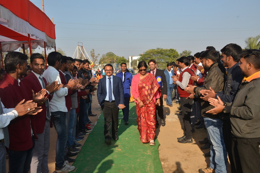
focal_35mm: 36
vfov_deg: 36.7
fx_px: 260
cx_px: 130
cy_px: 86
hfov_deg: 53.2
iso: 250
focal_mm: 24
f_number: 13
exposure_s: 1/200
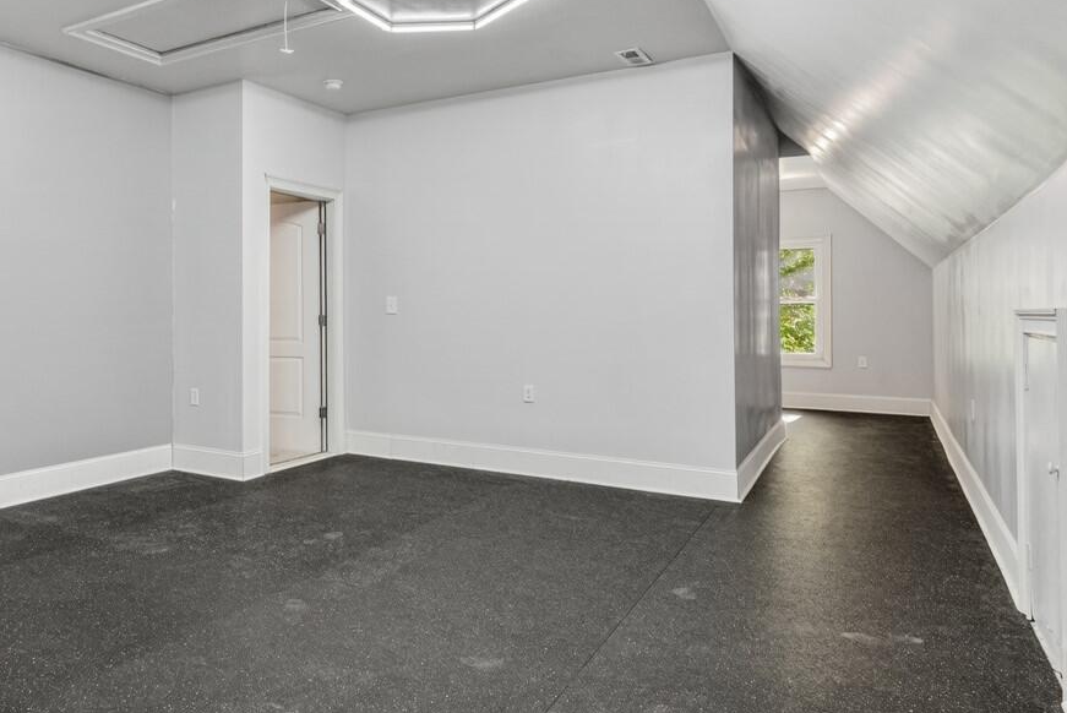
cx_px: 334
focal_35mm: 26
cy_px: 310
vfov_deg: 49.5
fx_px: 771
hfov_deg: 67.0
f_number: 10
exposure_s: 1/20
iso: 640
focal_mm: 14
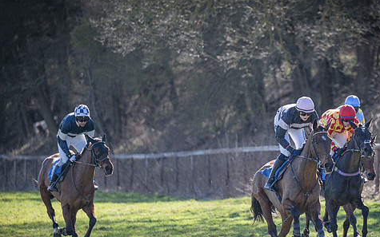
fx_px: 3957
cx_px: 318
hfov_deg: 5.5
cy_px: 128
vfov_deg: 3.4
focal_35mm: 382
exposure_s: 1/2500
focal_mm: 200
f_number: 2.8
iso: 400
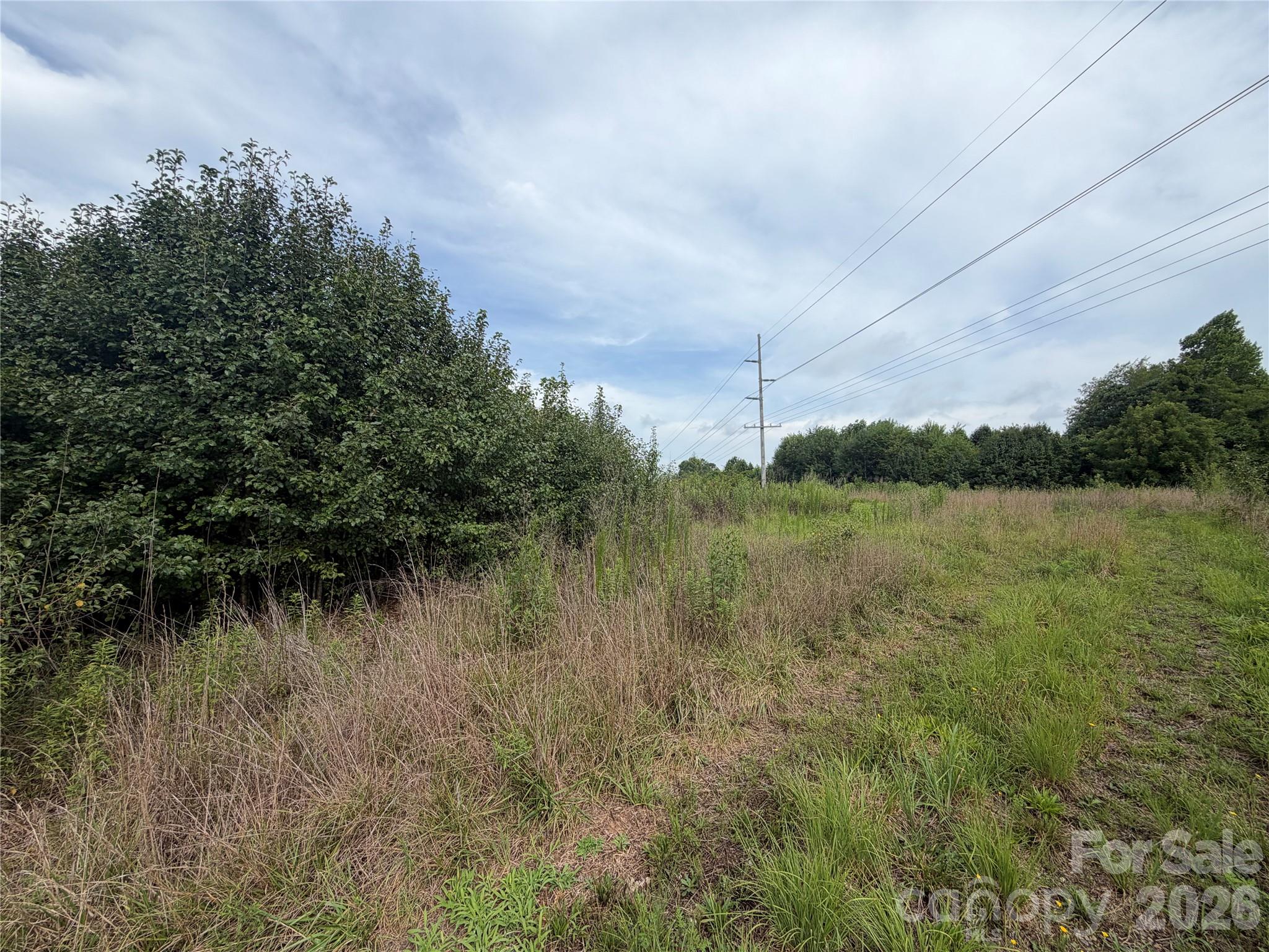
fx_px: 513
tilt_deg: +5.2
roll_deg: +0.3
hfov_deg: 102.1
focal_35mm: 14
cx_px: 634
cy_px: 476
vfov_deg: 85.7
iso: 20
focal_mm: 2.22
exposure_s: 1/799
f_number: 2.2
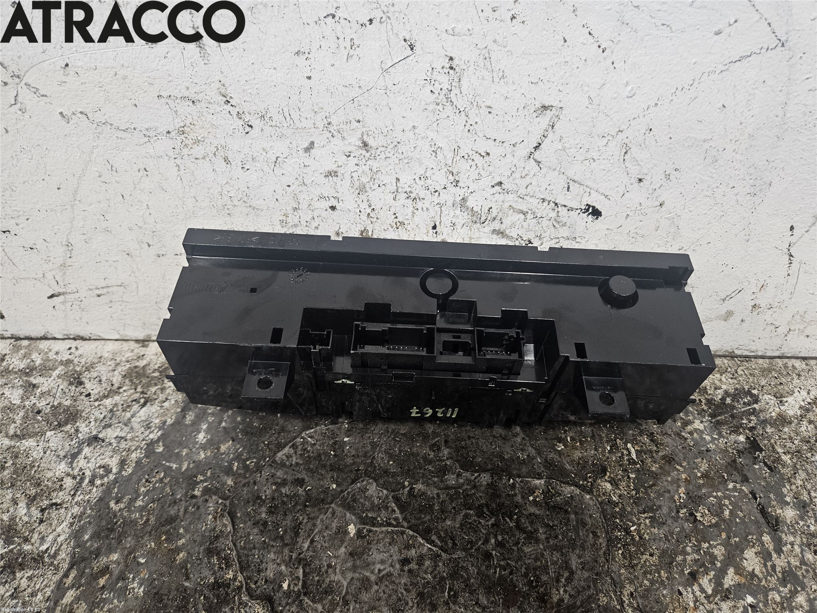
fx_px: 543
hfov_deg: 73.9
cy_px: 306
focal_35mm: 23
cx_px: 408
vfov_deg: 58.9
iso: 320
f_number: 1.8
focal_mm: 5.4
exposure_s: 1/100
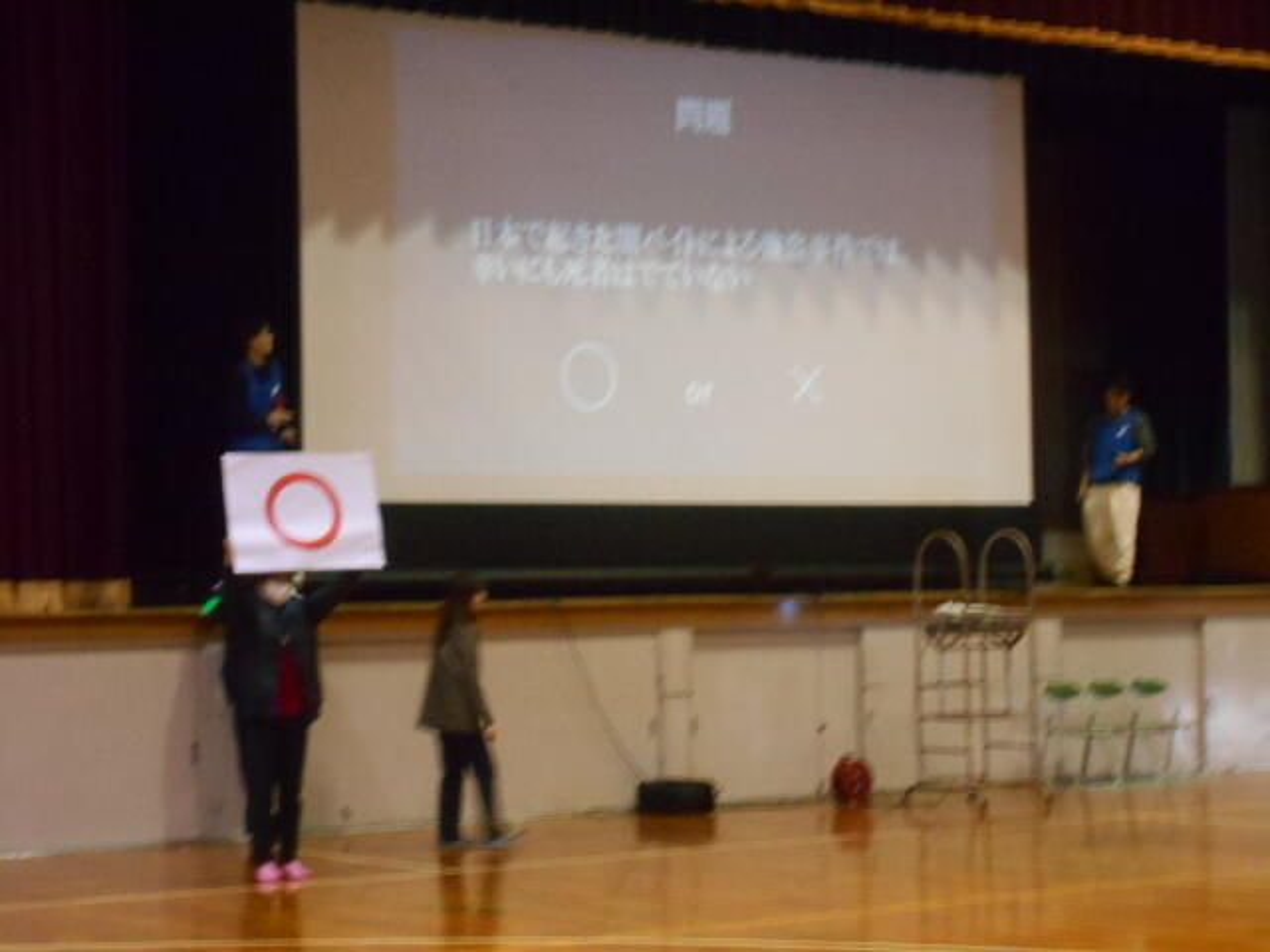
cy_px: 476
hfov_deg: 22.8
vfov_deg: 17.2
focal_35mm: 86
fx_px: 3155
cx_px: 635
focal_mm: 15.4
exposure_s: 1/10
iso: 800
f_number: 6.3
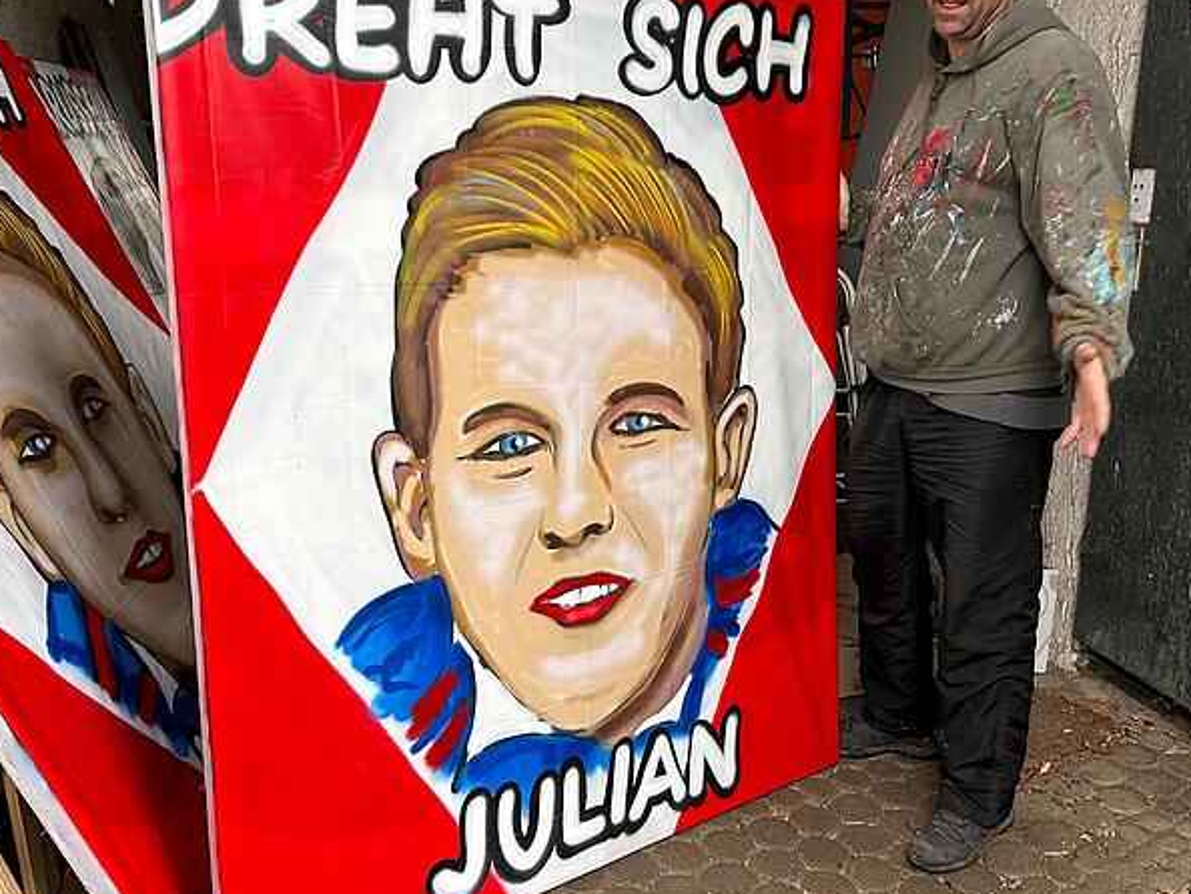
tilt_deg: -9.4
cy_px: 401
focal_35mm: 35
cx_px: 612
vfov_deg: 40.7
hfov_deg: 52.6
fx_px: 1205
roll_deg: -4.0
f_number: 1.5
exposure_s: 1/65
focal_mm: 5.7
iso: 125
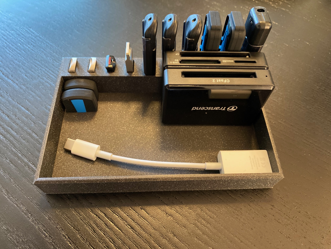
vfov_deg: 53.1
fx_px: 249
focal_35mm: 26
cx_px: 166
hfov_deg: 67.3
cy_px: 124
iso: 400
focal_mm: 4.25
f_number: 1.8
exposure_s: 1/50
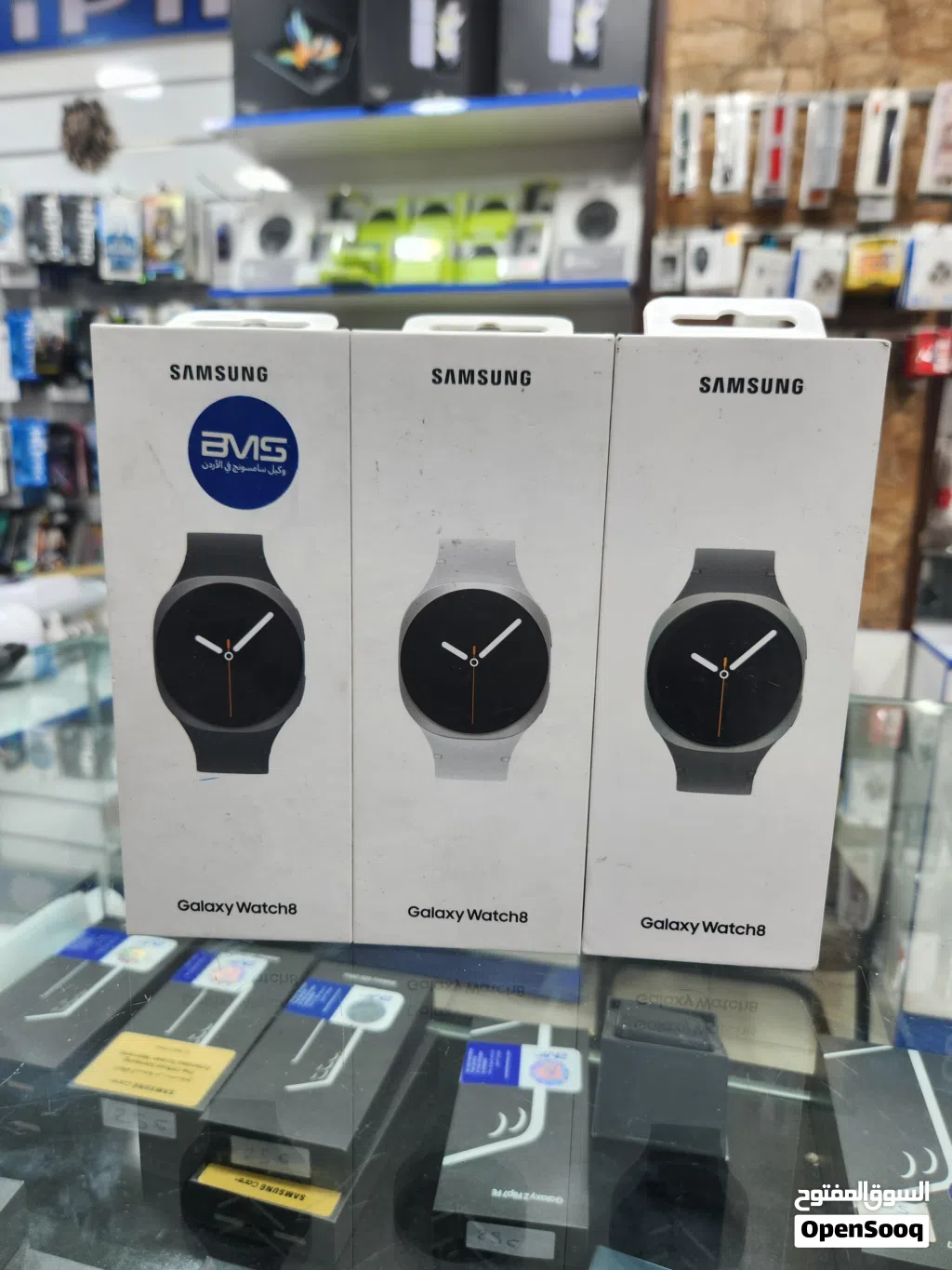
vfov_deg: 73.9
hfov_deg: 58.9
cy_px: 635
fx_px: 843
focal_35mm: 23
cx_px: 476
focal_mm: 5.4
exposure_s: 1/180
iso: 80
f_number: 1.8
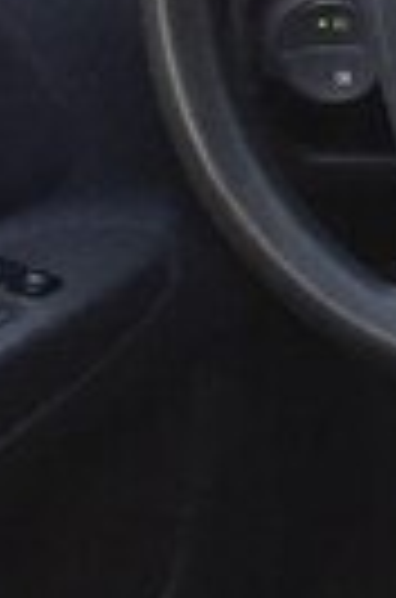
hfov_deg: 8.1
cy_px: -38
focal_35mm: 150
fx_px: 2488
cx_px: 1084
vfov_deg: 13.5
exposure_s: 1/33
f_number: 2.2
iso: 50
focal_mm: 4.15
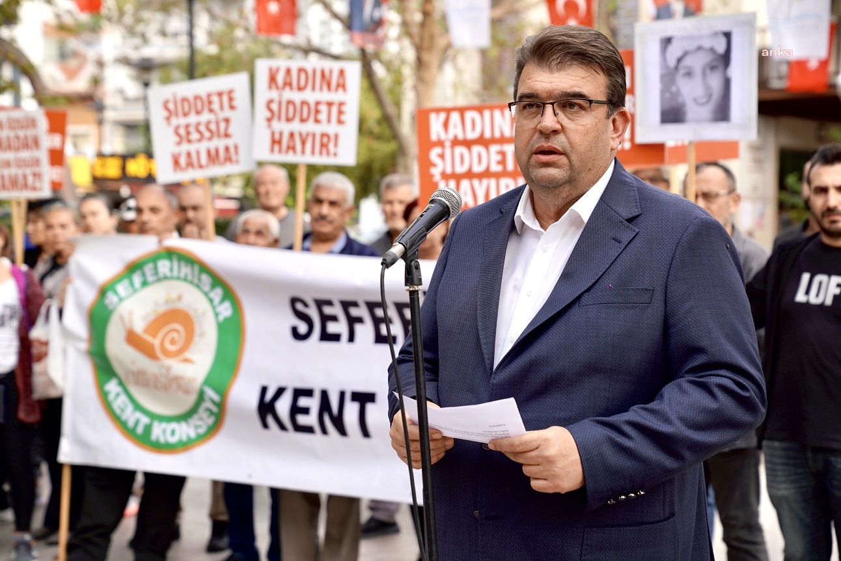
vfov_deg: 19.5
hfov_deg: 28.8
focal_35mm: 70
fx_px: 1636
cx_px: 420
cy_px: 280
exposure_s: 1/200
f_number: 4
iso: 100
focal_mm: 70
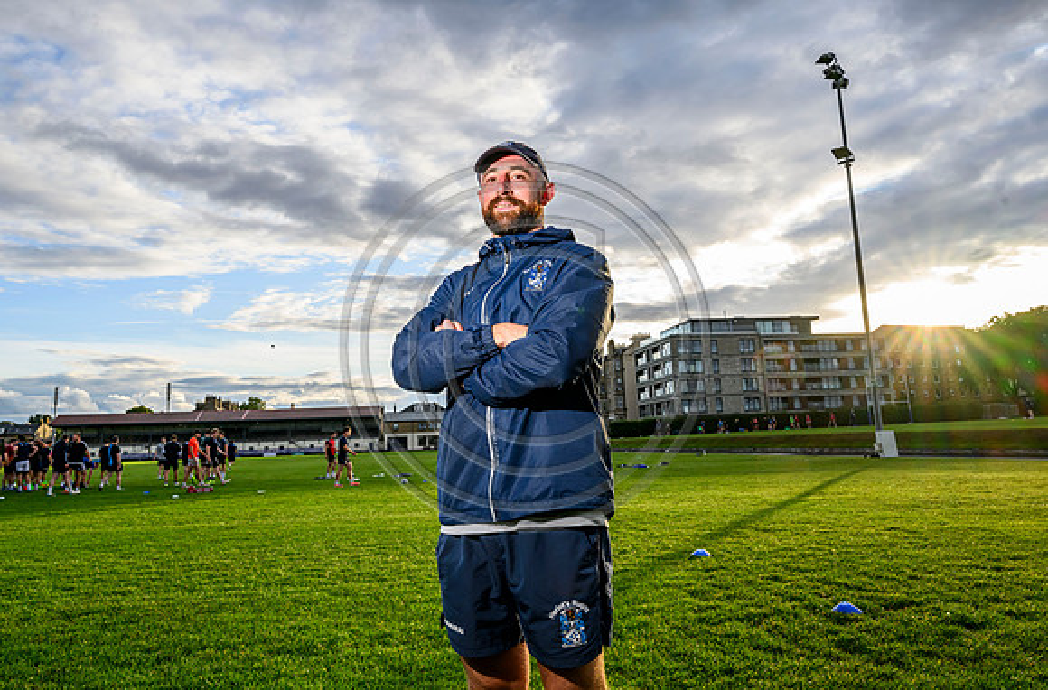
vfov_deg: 49.2
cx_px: 484
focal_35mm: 26
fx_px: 752
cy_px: 314
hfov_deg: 69.6
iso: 320
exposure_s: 1/125
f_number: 11
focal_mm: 24
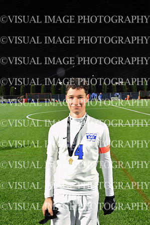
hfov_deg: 26.9
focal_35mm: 50
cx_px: 75
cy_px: 112
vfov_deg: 39.6
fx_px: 313
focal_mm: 50
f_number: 7.1
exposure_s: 1/25
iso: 2000
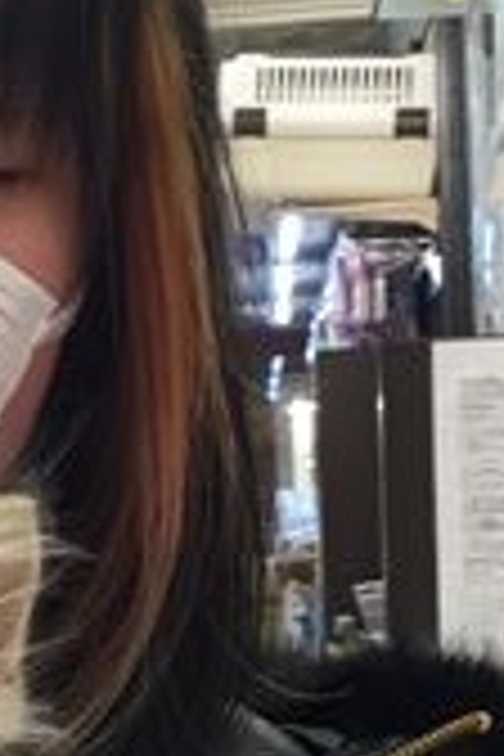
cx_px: -144
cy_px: 644
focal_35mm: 115
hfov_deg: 11.6
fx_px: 2415
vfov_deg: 17.6
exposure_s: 1/30
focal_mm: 3.3
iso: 50
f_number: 2.4
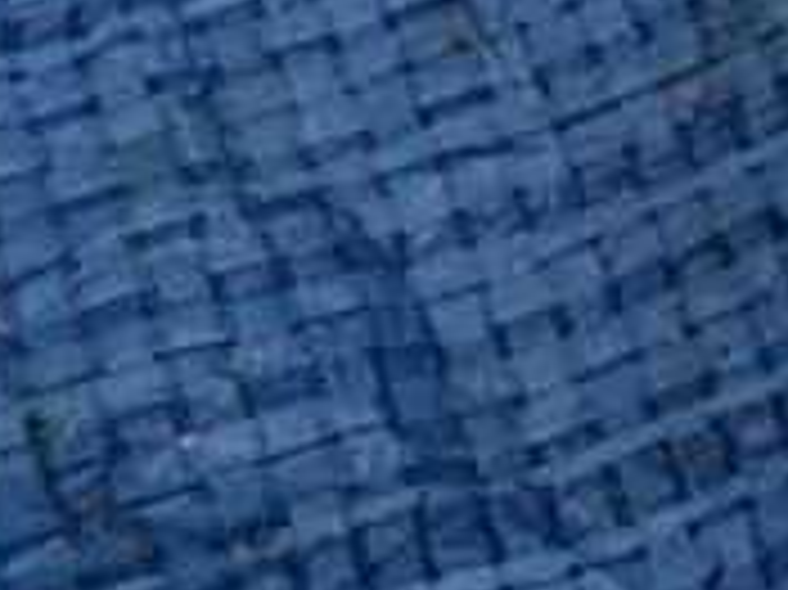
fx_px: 2411
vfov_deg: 13.5
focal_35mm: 106
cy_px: -158
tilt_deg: -68.5
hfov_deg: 16.0
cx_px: 1378
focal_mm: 4.15
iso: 40
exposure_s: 1/30
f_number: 2.2
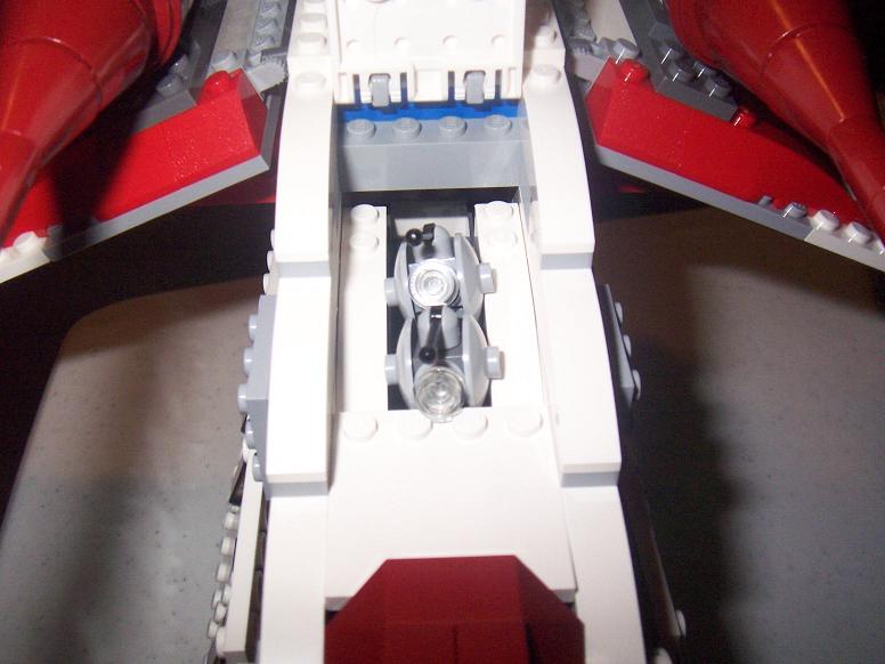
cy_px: 332
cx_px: 442
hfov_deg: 47.9
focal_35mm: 39
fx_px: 997
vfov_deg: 36.8
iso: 200
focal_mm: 6.4
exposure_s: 1/60
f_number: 3.9
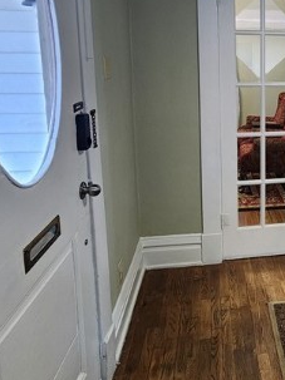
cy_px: 123
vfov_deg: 54.1
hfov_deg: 37.5
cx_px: 296
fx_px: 363
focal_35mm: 33
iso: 400
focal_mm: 2.2
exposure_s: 1/30
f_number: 2.2
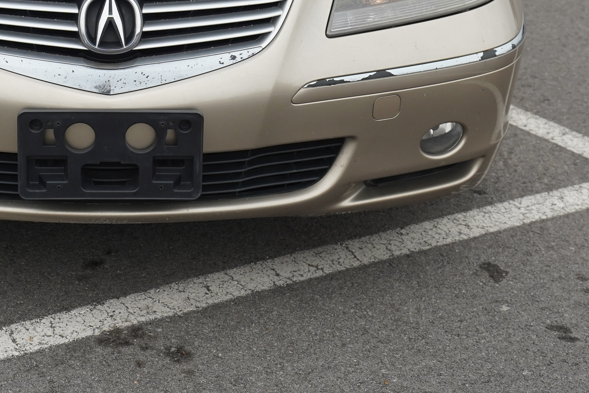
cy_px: -46
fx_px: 1341
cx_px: 94
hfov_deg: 24.3
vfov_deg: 16.1
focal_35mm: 82
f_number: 4
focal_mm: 35
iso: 640
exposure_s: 1/1250
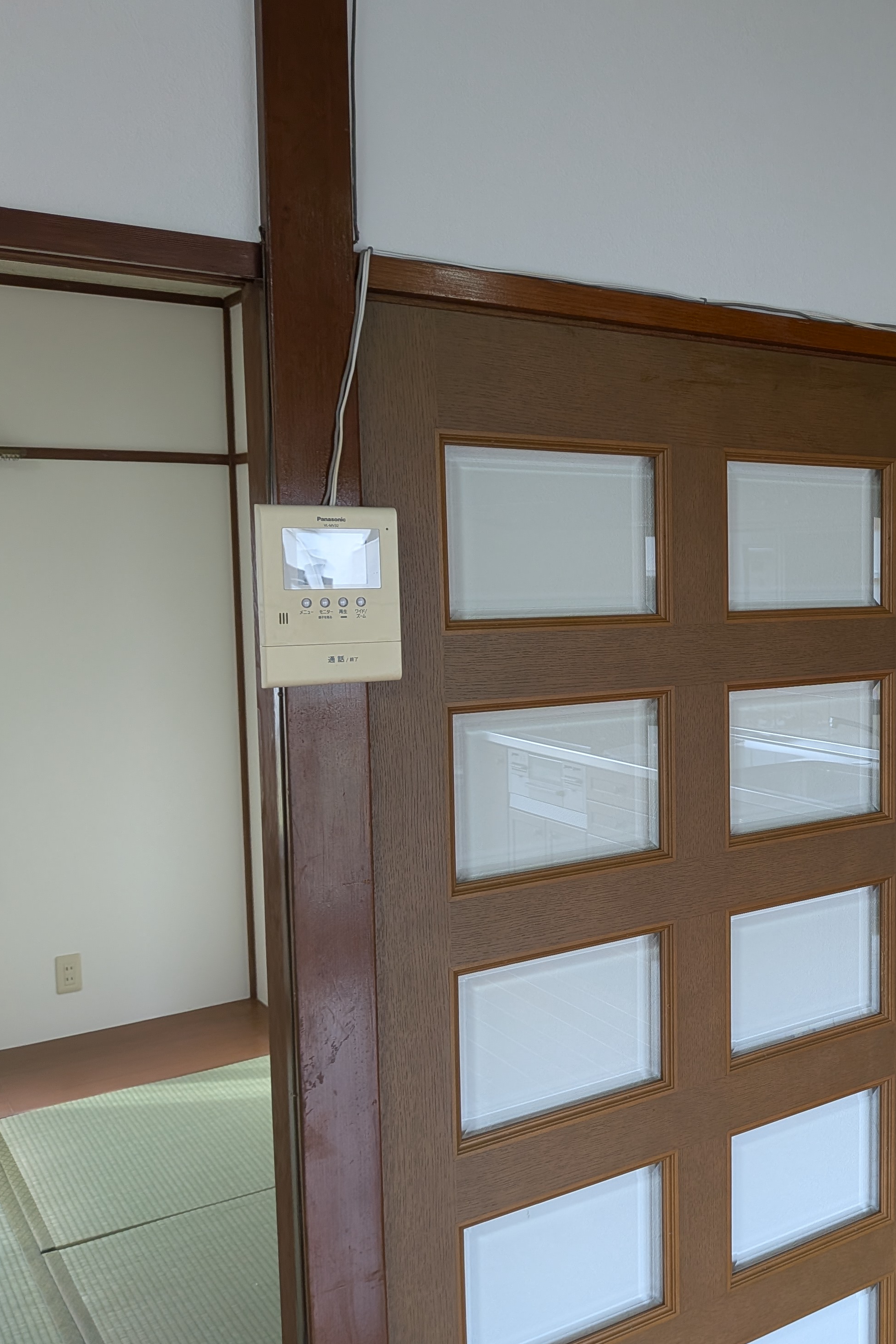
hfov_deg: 36.1
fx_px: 1269
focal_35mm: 34
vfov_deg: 55.8
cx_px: 831
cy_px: 664
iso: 58
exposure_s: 1/60
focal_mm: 4.53
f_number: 1.7
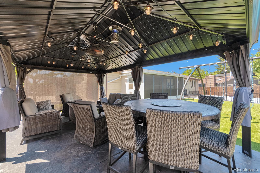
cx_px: 130
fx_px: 94
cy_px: 86
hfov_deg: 108.3
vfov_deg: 85.4
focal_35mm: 13
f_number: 8
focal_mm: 9
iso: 320
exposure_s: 1/100
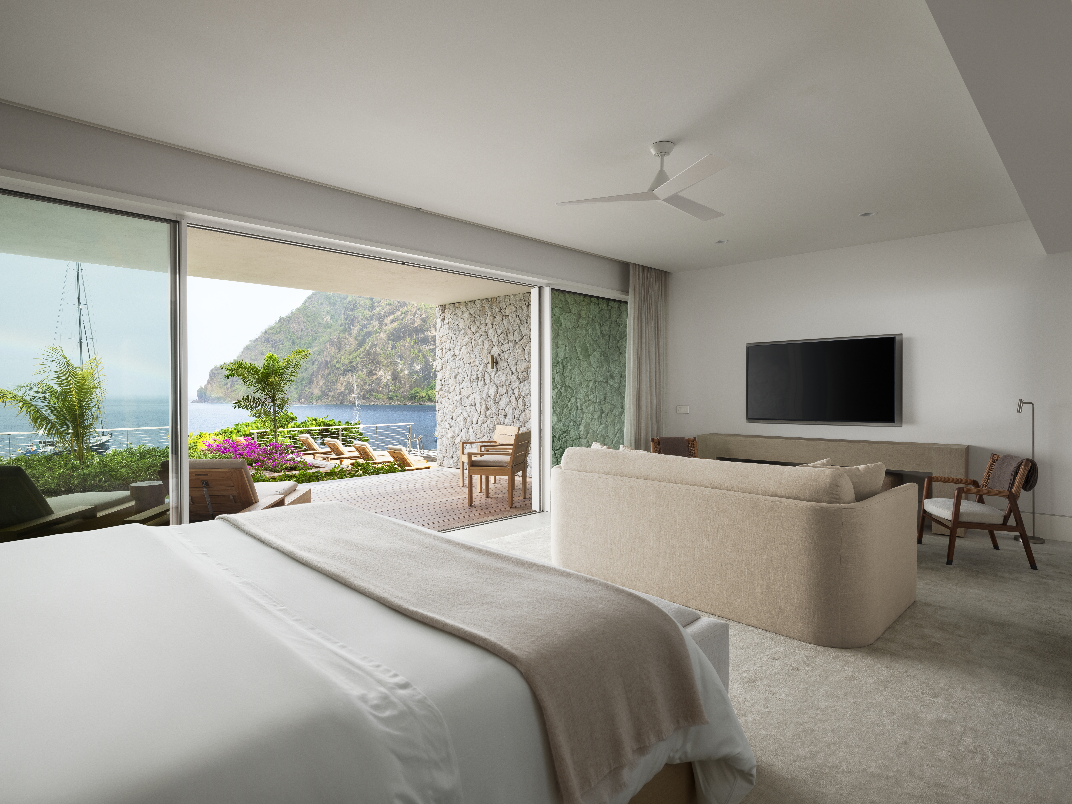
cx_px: 536
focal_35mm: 18
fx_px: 557
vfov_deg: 71.6
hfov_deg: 87.8
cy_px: 402
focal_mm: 23
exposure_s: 1/15
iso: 200
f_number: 11
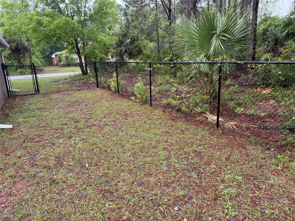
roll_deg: +2.4
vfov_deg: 56.8
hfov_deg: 71.6
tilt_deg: -13.4
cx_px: 148
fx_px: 205
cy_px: 110
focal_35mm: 24
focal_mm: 6.76
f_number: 1.78
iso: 125
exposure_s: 1/121
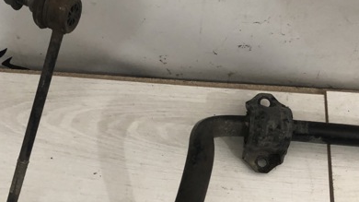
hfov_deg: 41.3
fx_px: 476
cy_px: 136
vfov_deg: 23.8
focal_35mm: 50
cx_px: 176
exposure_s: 1/15
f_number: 1.8
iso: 80
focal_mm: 3.99
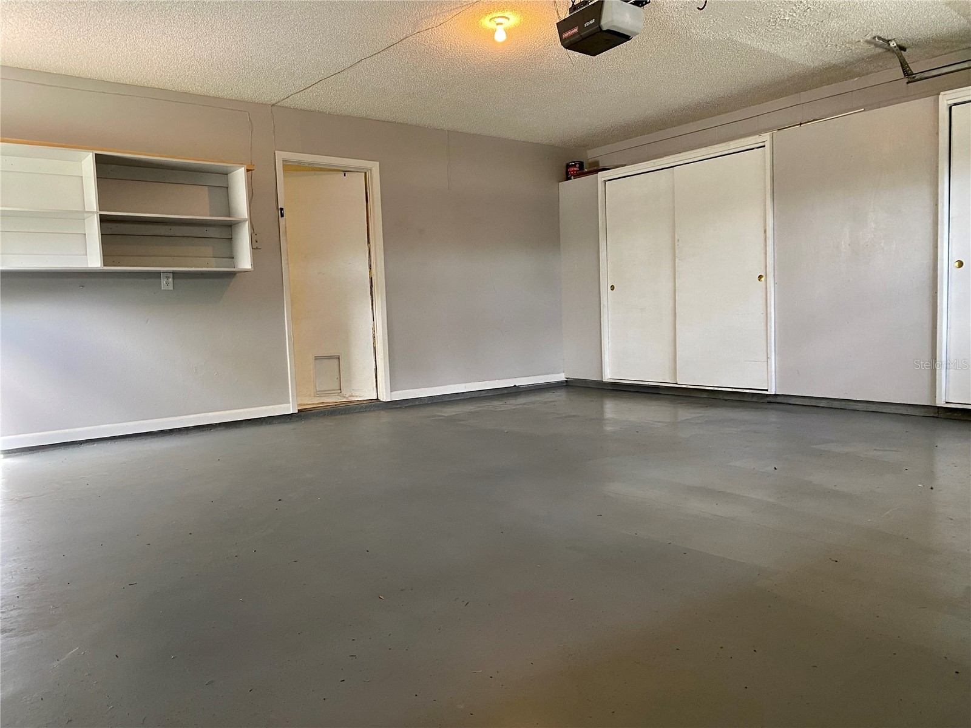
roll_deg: +2.7
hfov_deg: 67.3
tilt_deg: -3.6
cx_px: 486
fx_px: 729
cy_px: 364
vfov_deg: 53.1
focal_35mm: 26
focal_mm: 4.25
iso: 125
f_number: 1.8
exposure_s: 1/60
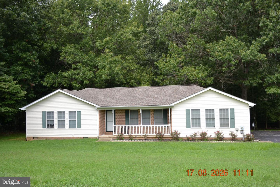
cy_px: 94
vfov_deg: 40.0
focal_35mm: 33
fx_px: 257
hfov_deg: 57.2
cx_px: 140
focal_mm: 22
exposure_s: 1/200
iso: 100
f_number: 5.6
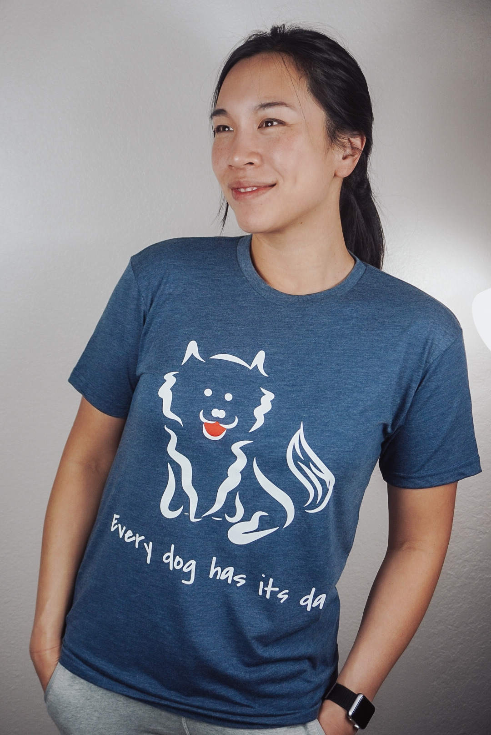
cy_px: 368
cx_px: 246
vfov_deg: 51.3
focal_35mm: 38
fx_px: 766
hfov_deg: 35.5
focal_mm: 25
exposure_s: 1/160
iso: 250
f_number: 4.5
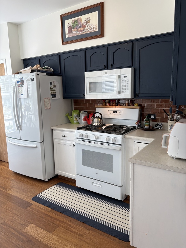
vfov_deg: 67.3
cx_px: 93
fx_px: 186
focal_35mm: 26
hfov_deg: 53.1
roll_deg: +0.9
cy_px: 124
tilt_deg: -9.1
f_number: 1.6
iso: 50
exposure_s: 1/120
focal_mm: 5.96
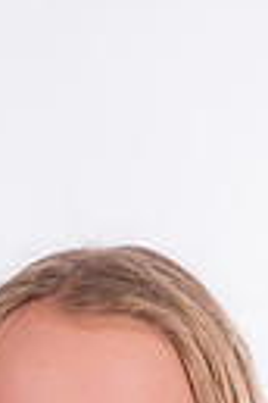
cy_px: 637
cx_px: 100
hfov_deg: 5.6
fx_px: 2736
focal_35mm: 245
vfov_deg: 8.2
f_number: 11
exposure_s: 1/200
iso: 500
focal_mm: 70
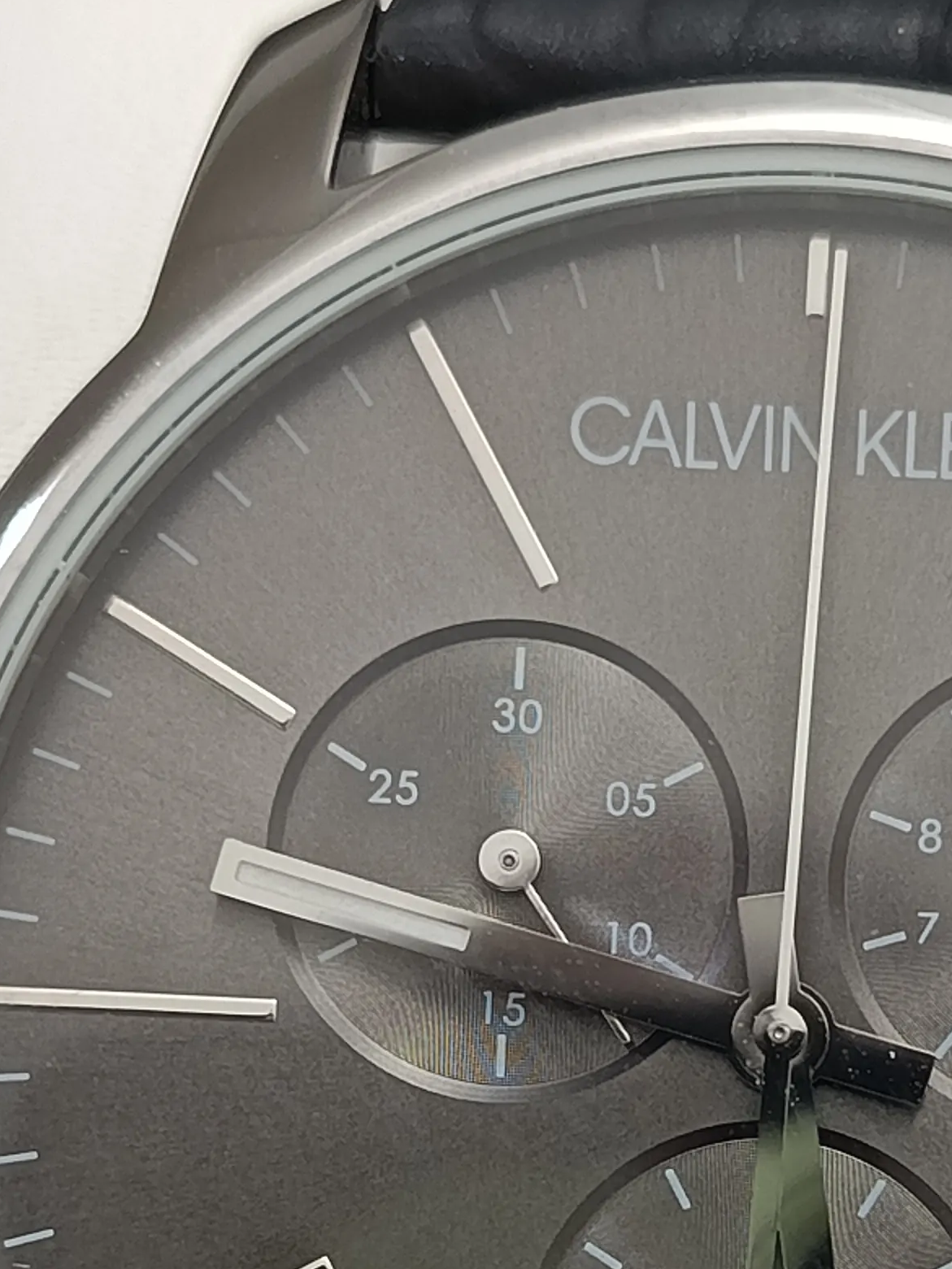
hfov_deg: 12.0
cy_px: 1224
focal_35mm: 123
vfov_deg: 15.8
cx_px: 773
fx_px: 4510
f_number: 1.7
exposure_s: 1/100
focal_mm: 5.24
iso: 423
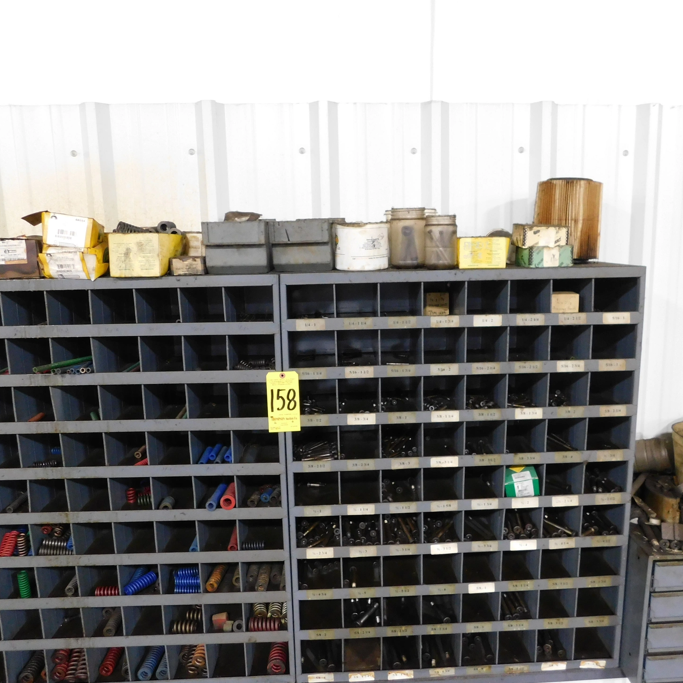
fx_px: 625
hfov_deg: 57.2
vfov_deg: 57.3
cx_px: 373
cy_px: 349
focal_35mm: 28
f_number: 3
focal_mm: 4
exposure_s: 1/20
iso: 400
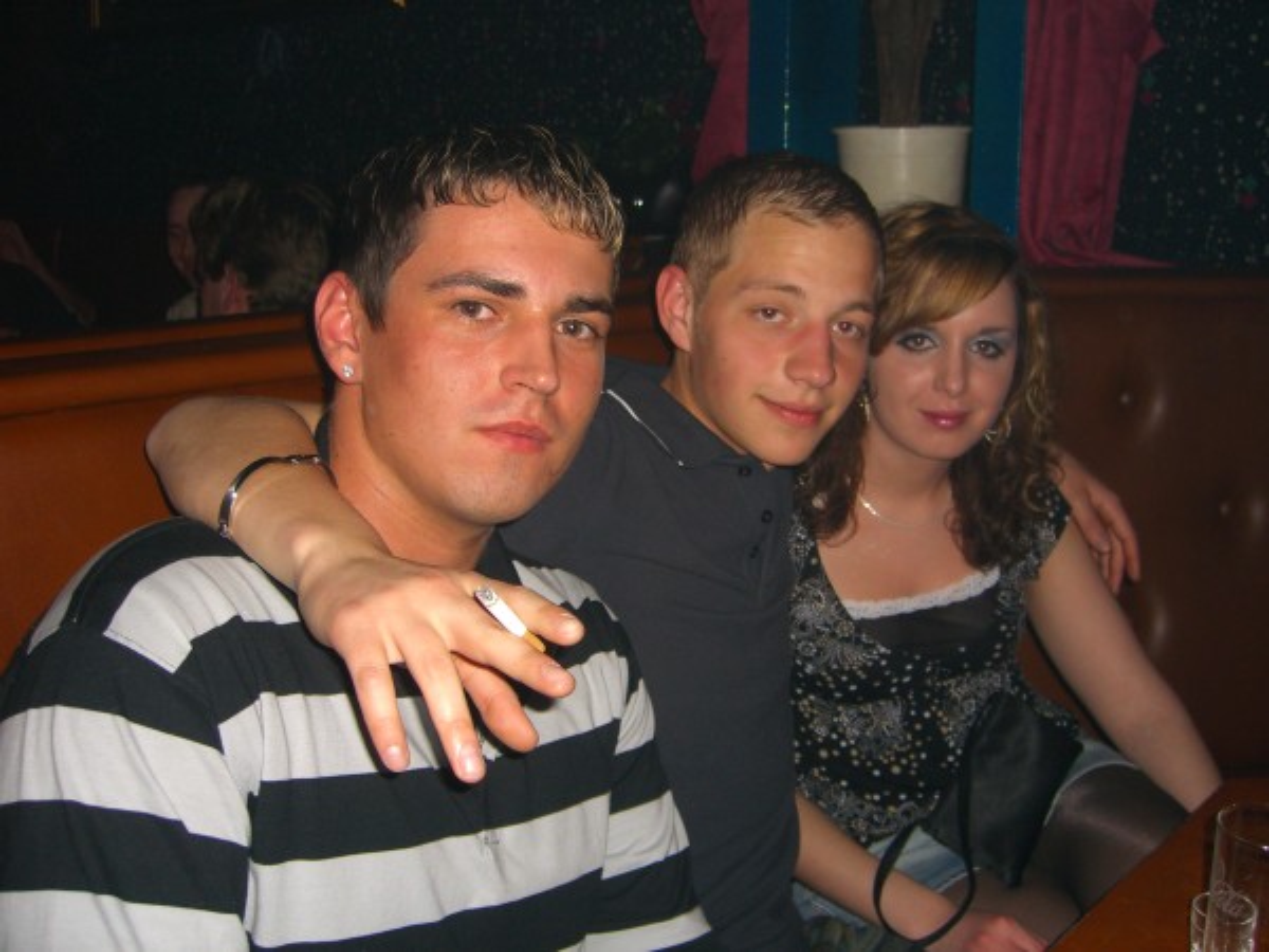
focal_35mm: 38
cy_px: 476
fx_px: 1393
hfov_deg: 49.0
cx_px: 634
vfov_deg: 37.7
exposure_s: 1/60
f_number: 2.8
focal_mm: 7.9
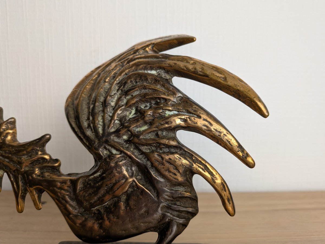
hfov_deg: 71.6
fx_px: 225
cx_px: 162
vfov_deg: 56.8
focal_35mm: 24
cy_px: 122
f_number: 1.7
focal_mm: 4.53
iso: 33
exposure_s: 1/106
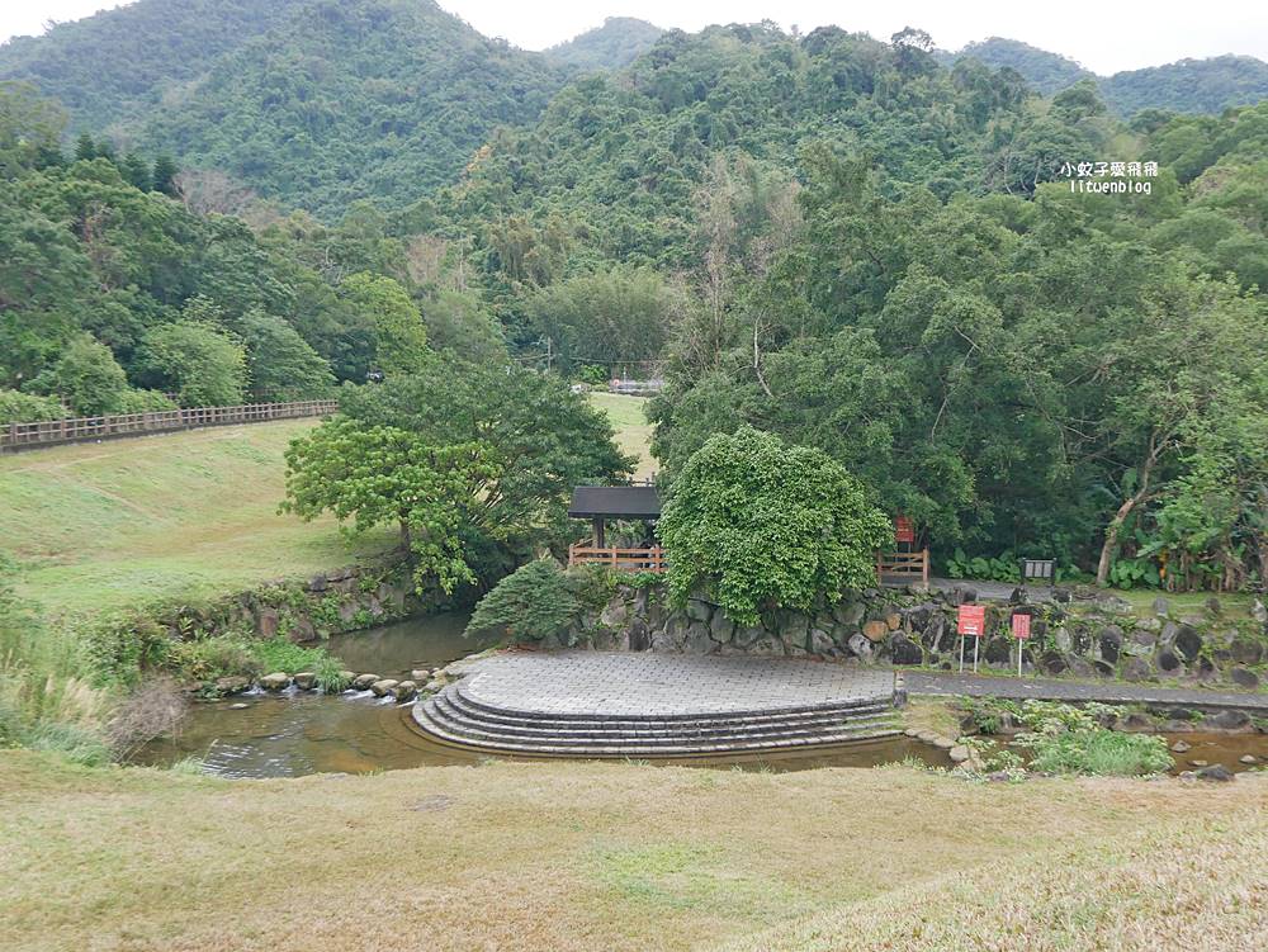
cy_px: 476
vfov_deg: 37.8
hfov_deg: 49.0
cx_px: 634
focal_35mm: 38
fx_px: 1393
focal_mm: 19
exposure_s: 1/60
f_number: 4.4
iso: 500
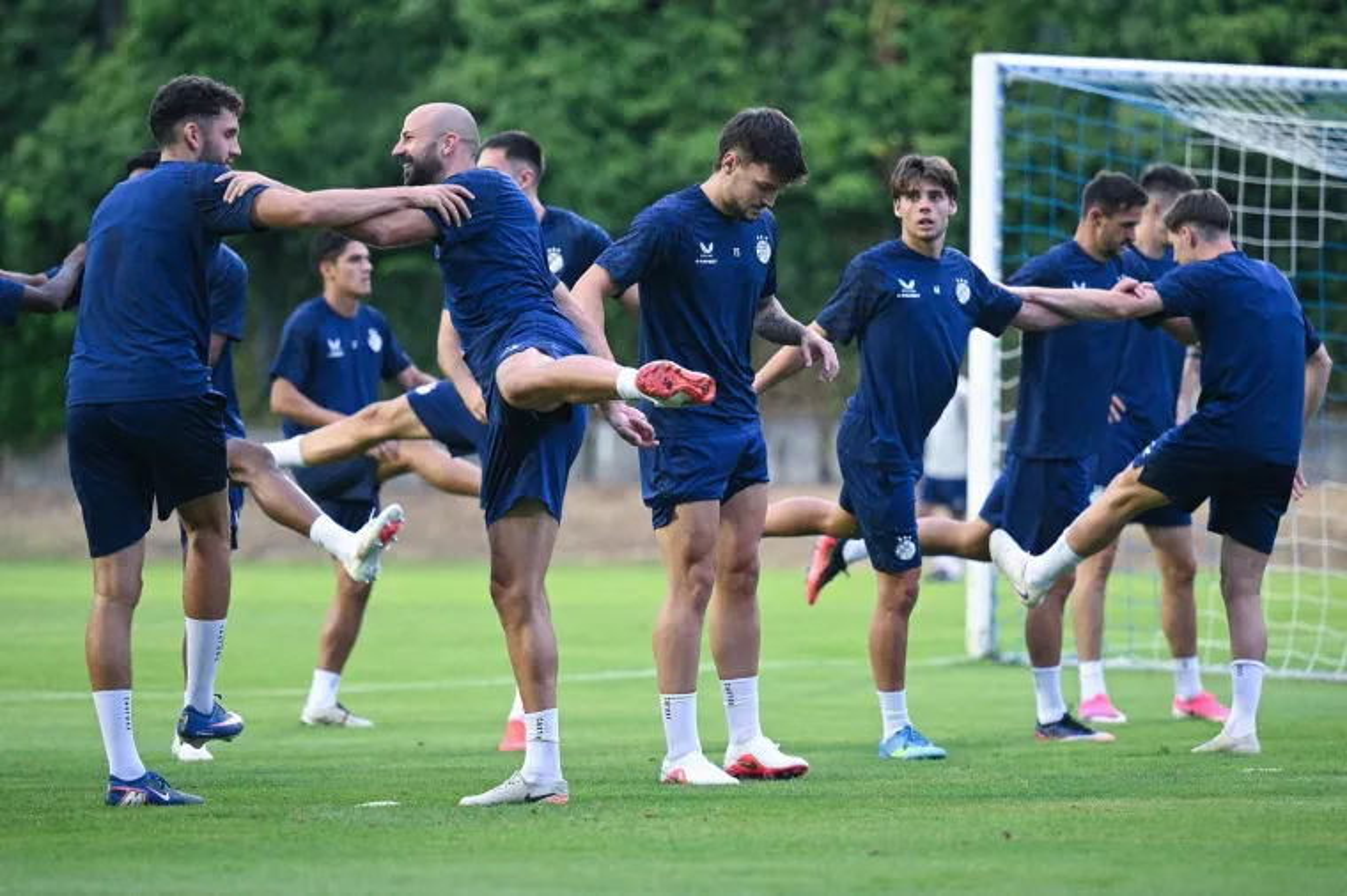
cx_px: 674
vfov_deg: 5.6
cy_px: 448
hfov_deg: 8.3
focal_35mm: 247
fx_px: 9237
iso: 5000
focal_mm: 165
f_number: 2.8
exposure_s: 1/1250
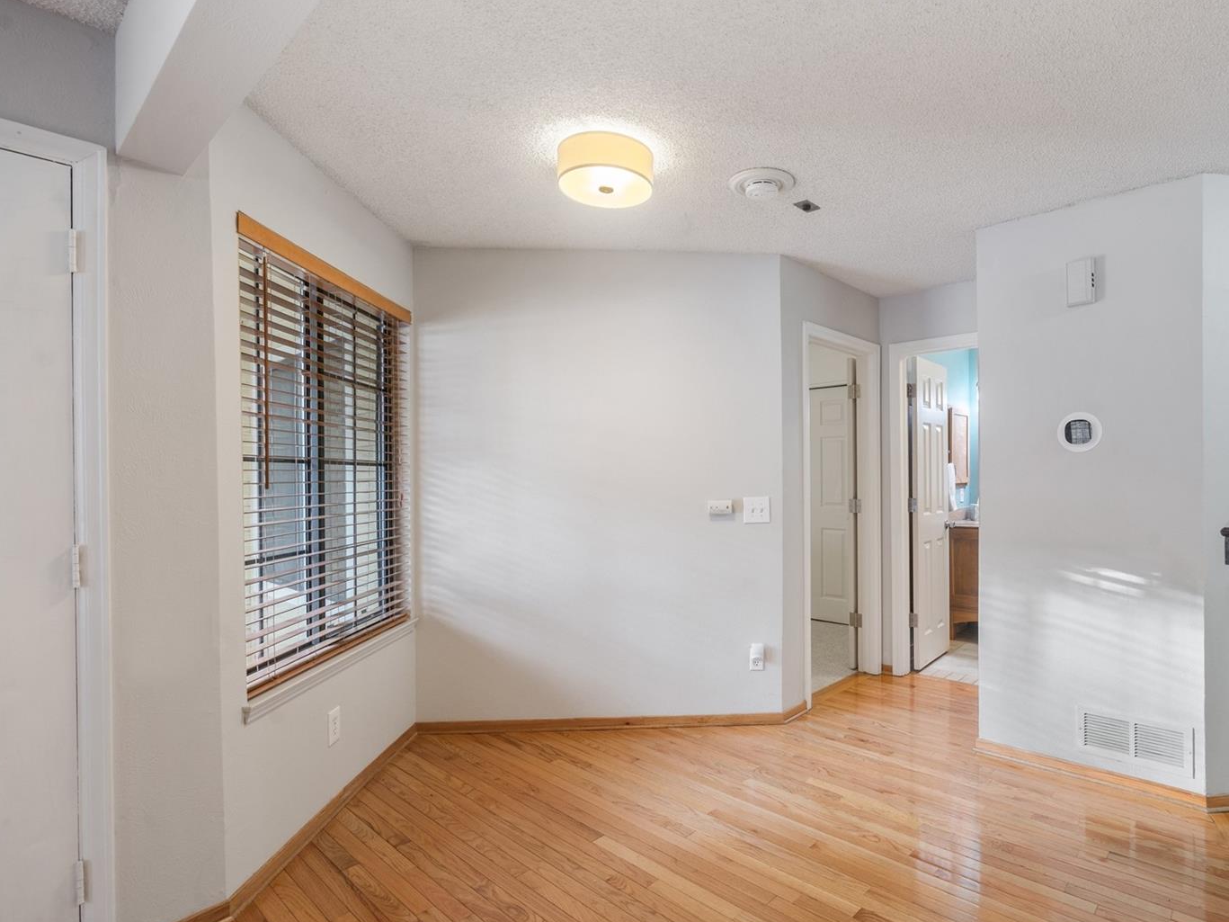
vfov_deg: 71.6
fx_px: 639
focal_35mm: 18
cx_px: 712
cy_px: 460
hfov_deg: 87.1
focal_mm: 16
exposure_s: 1/1.67
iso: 400
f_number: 8
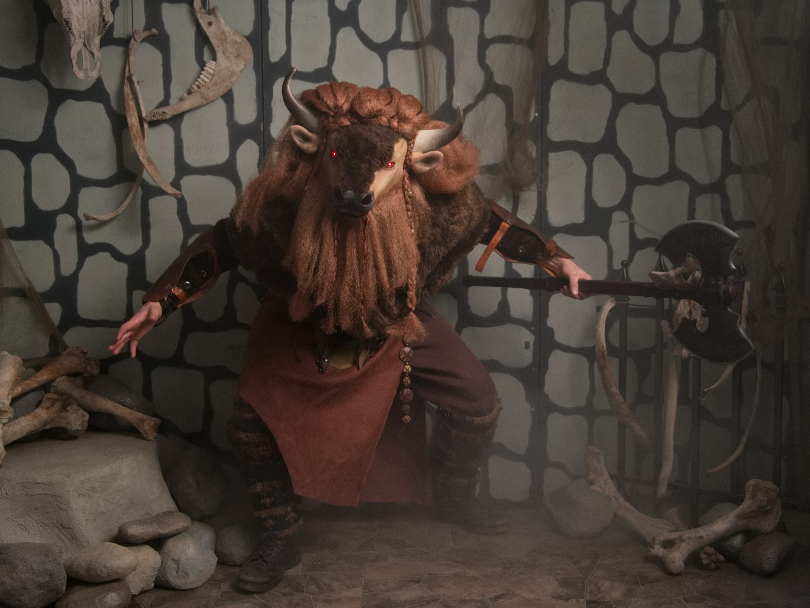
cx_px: 405
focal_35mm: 40
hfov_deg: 46.8
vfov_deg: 36.0
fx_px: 936
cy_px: 304
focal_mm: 20
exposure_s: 1/50
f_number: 4.1
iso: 200
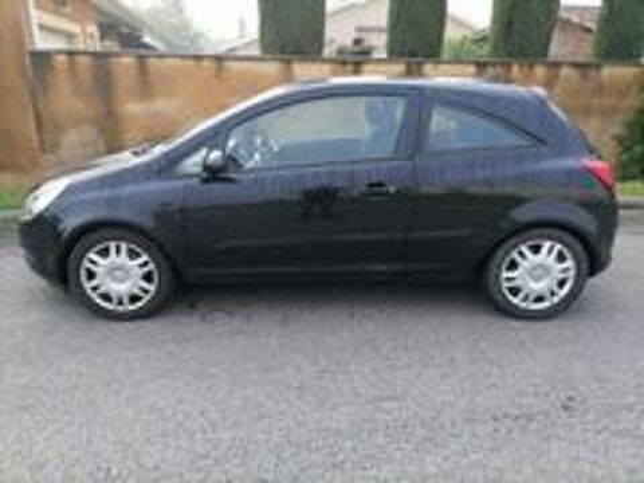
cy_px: 242
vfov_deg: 53.1
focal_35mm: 26
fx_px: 484
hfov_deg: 67.3
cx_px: 322
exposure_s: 1/312
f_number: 1.8
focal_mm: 5.4
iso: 50
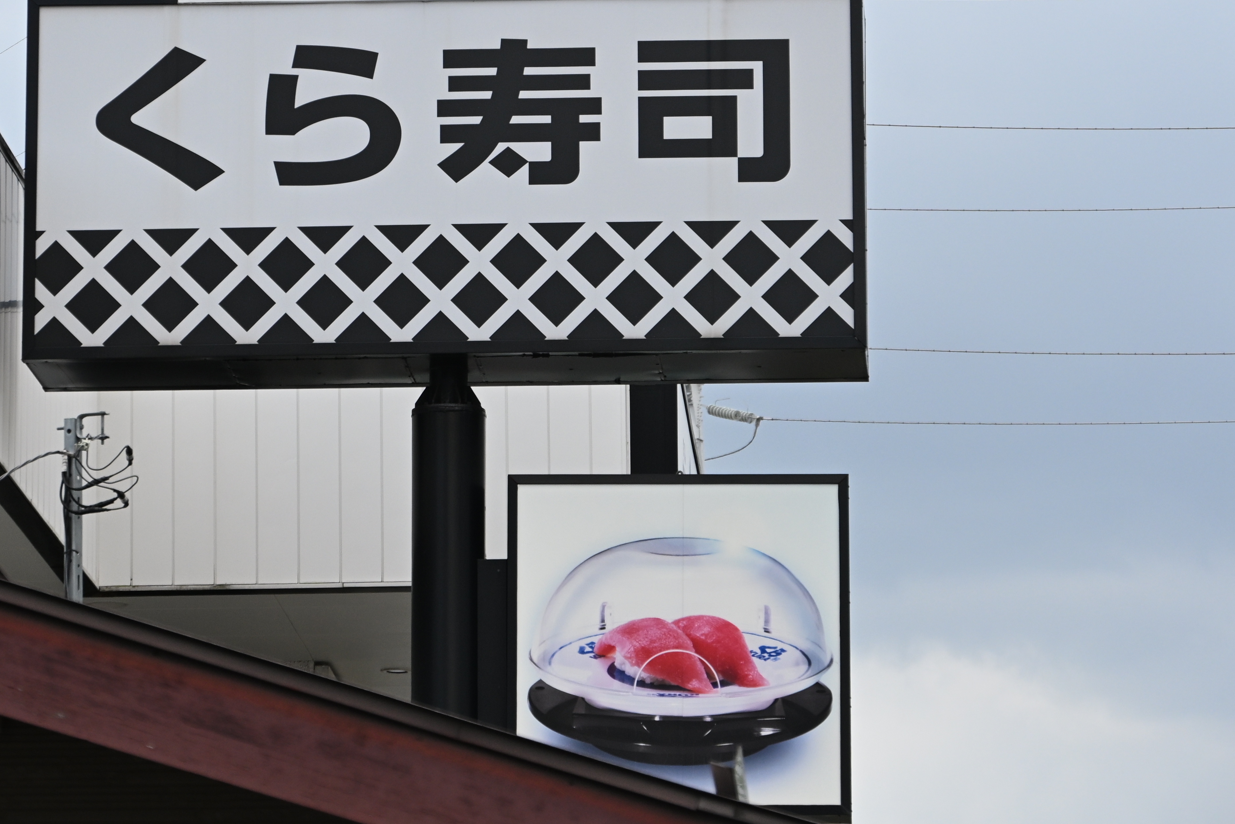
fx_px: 6509
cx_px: 511
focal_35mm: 190
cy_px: 281
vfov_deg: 7.2
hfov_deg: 10.8
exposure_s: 1/1000
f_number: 6.3
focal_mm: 85
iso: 400
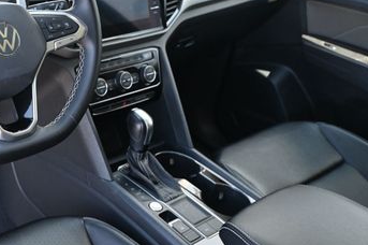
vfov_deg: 24.1
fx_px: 572
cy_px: 99
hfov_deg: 33.5
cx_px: 27
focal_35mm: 56
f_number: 3.8
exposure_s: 1/125
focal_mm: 20
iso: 450
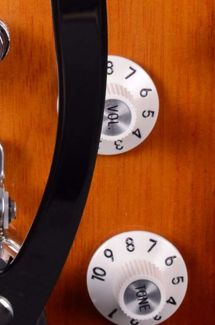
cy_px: -27
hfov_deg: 7.1
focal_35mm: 193
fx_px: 1736
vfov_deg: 10.6
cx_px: -12
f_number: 13
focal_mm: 38
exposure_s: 1/200
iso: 200
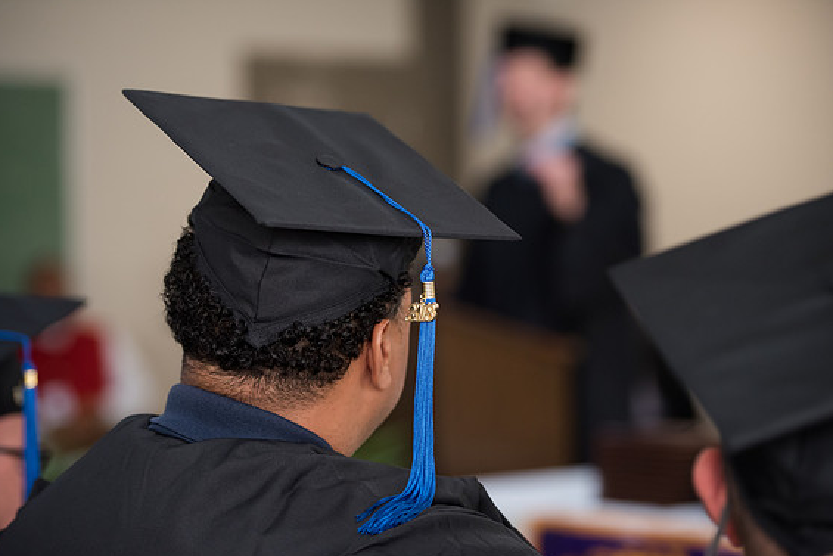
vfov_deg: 11.9
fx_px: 2661
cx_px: 407
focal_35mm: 115
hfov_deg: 17.8
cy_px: 282
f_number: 2.8
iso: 2000
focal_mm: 112
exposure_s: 1/250
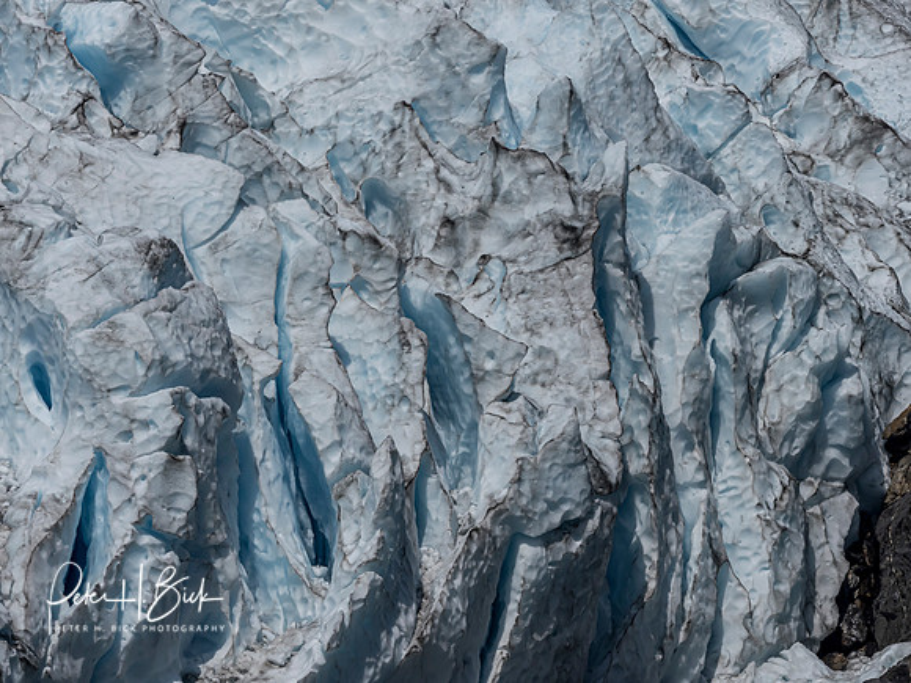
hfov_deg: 3.3
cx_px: 456
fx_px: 15817
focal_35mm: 601
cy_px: 342
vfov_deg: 2.5
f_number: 11
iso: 400
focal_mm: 300
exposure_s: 1/1250
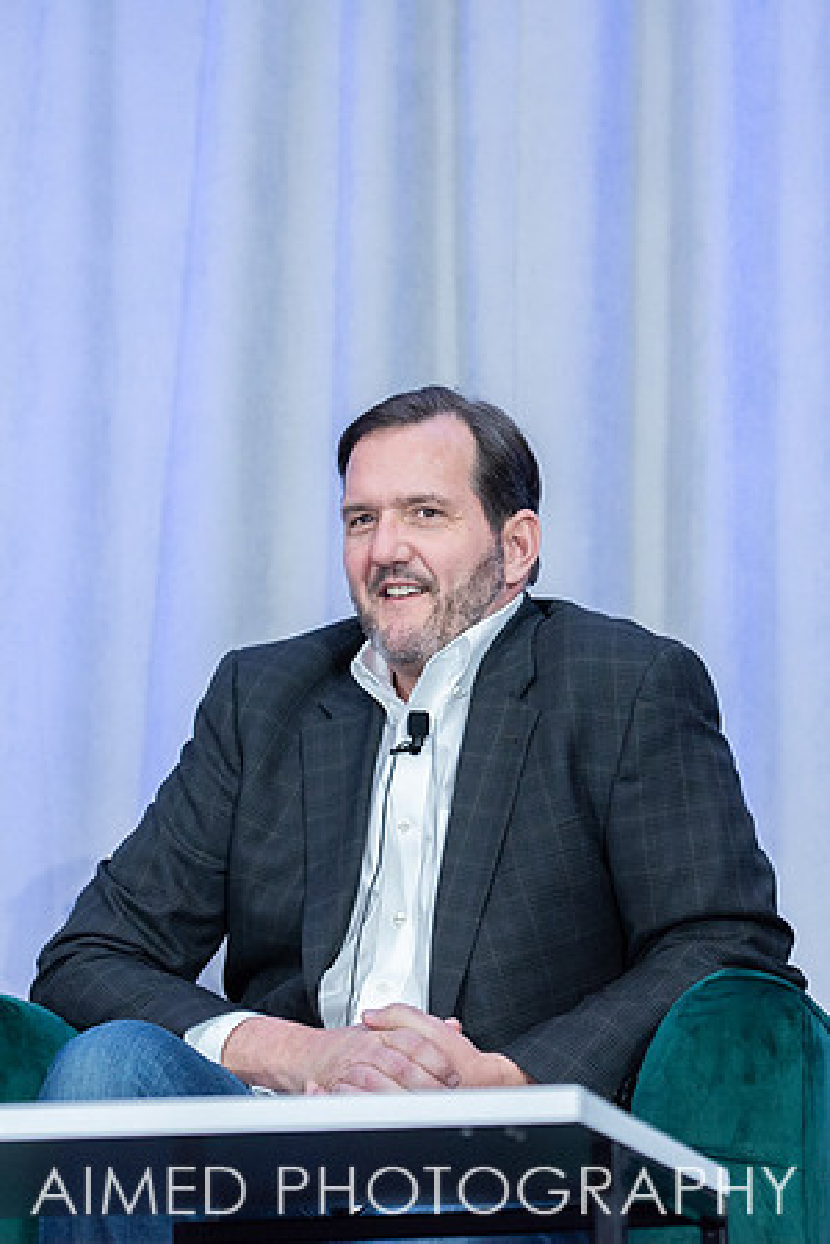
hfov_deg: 10.2
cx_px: 489
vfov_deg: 15.2
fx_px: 4665
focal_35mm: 135
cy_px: 622
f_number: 4
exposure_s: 1/200
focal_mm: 90
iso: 1600
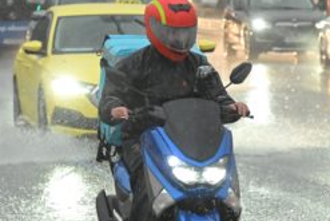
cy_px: 121
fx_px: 2751
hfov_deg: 6.9
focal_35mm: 300
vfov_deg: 4.6
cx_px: 286
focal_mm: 120
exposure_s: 1/640
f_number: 6.3
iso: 12800
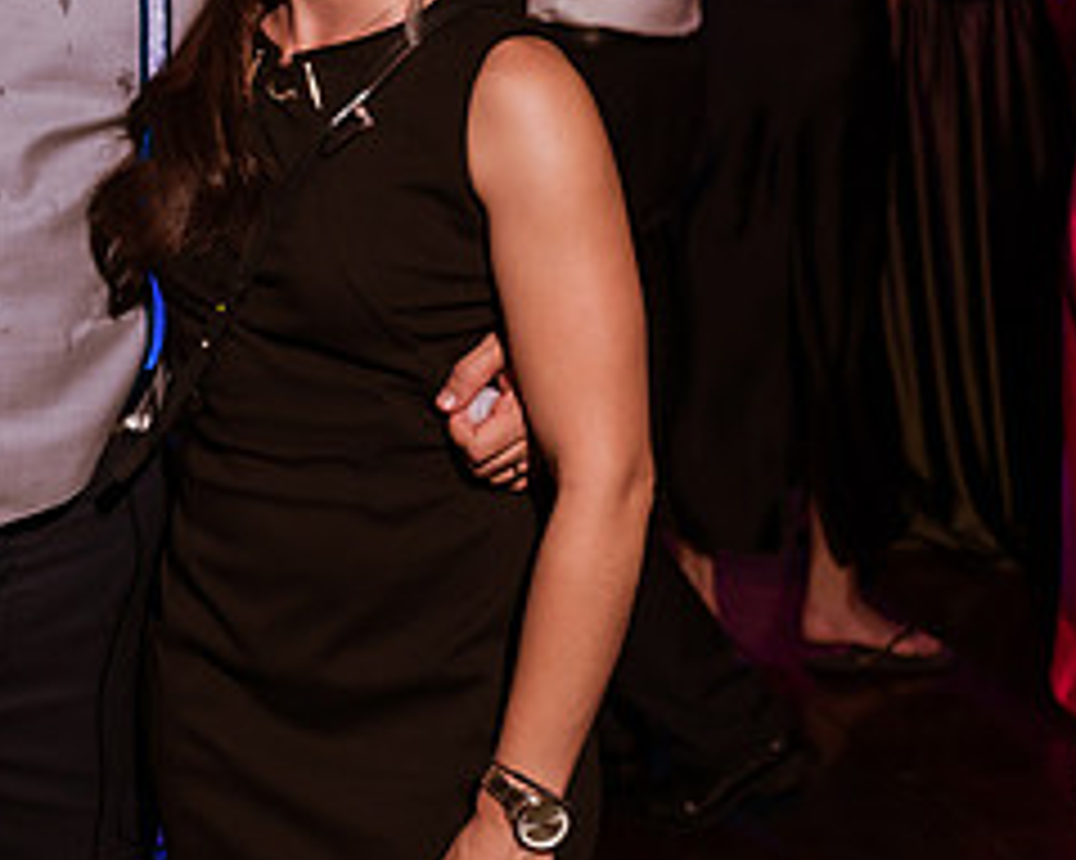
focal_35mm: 90
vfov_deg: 16.8
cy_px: 45
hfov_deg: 20.0
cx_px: -209
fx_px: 2865
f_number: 4.5
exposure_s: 1/250
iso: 2000
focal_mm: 35
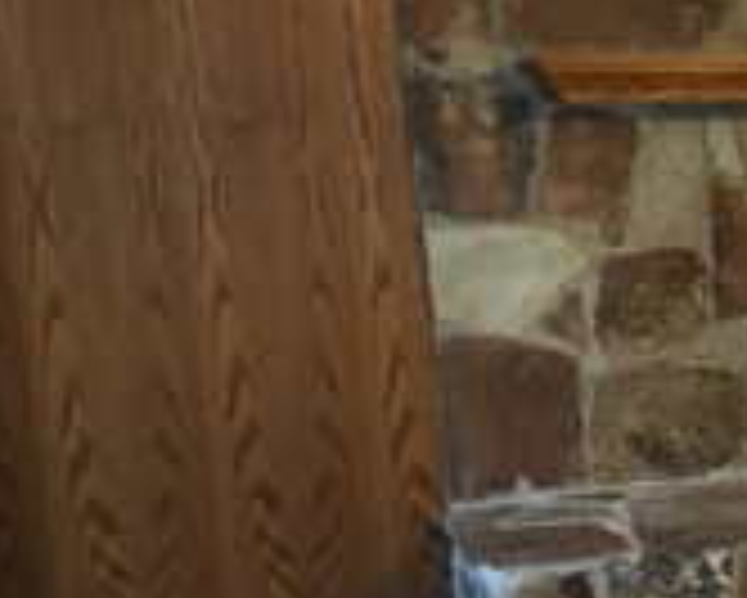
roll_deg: -1.3
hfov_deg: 15.2
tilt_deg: -10.9
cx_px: 1350
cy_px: 607
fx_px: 2411
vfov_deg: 13.9
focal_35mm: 109
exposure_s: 1/24
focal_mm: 4.15
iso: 200
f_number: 2.2
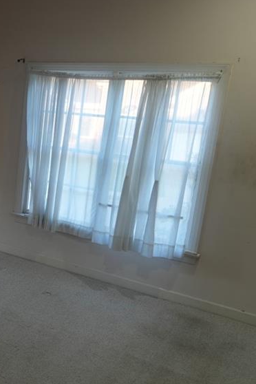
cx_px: -85
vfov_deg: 44.5
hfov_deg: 25.8
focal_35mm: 44
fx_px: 469
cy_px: 183
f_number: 3.5
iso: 200
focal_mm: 16
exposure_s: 1/30
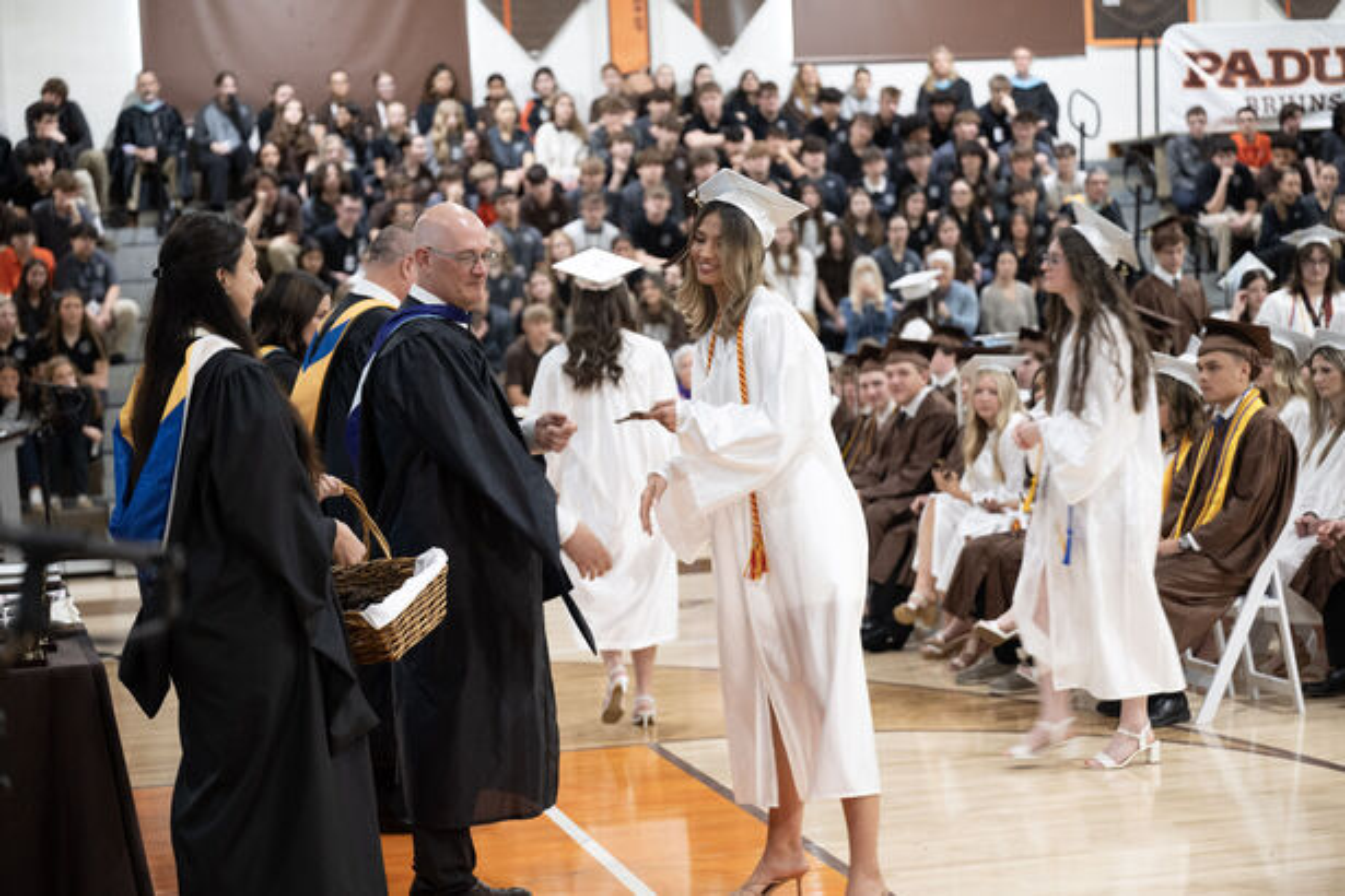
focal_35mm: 70
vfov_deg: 19.5
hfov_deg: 28.8
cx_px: 672
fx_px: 2615
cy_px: 448
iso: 1600
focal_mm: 70
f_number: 2.8
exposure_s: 1/80
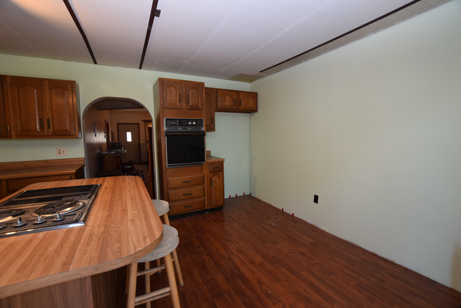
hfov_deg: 100.3
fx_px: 192
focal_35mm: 15
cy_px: 154
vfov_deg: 77.4
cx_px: 230
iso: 800
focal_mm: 10
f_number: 4.5
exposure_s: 1/80
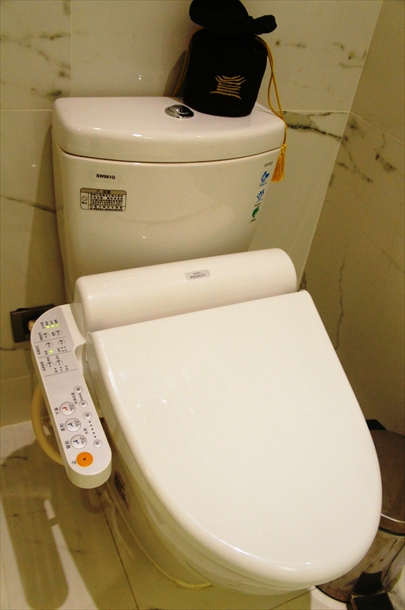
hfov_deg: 43.5
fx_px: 508
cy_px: 305
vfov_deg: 62.0
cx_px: 202
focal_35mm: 30
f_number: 3.5
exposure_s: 1/50
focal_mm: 20
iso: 1600
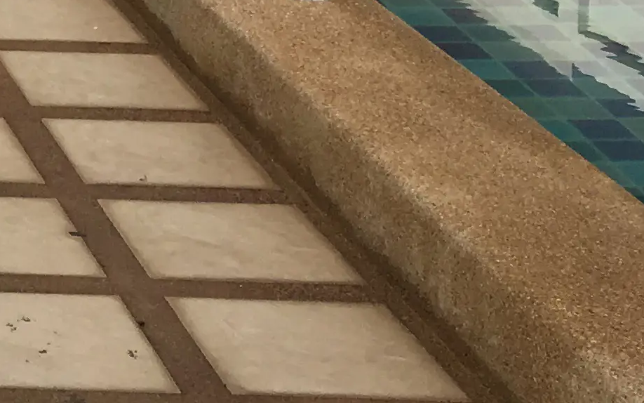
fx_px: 2370
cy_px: -434
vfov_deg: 9.1
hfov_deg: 13.1
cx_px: -697
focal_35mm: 135
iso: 25
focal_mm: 4.15
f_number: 2.2
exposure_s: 1/1451
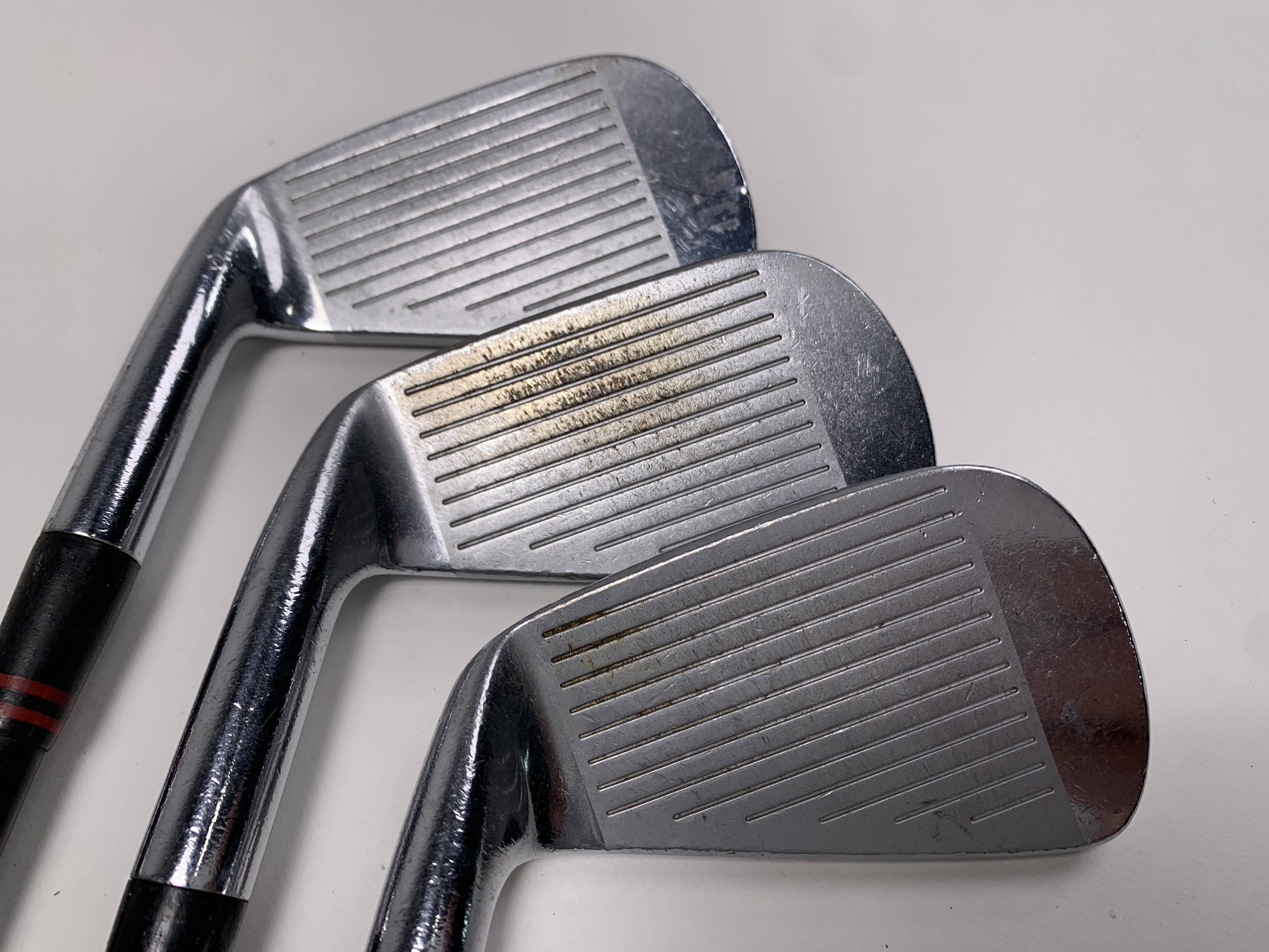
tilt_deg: -61.3
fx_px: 953
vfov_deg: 53.1
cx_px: 634
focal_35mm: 26
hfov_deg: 67.3
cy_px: 476
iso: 25
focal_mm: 4.25
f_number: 1.8
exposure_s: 1/492
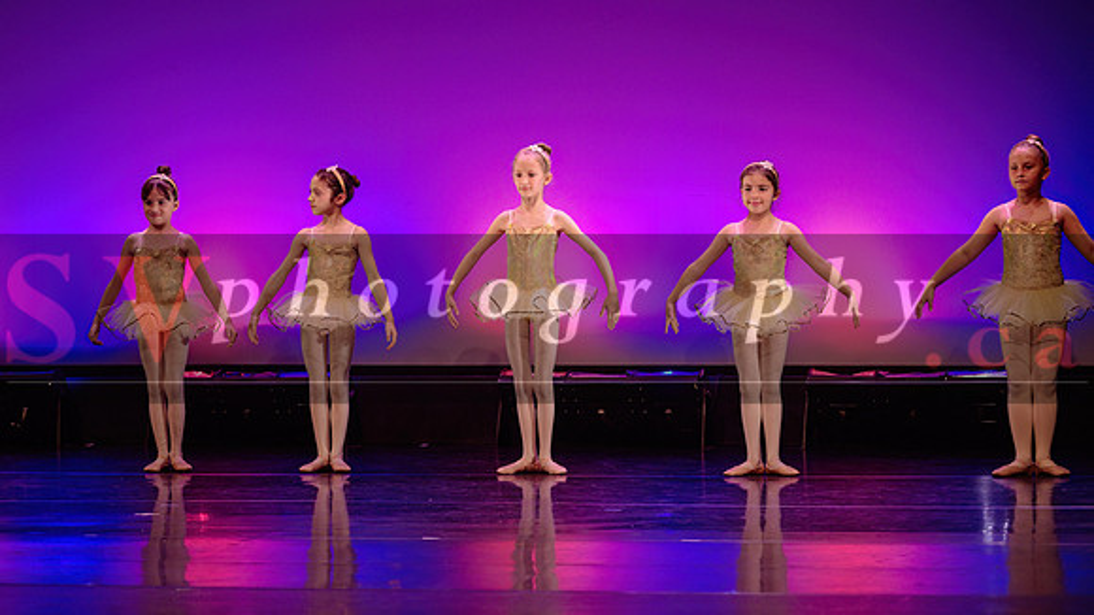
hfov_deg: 15.2
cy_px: 268
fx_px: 4105
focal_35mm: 142
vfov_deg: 8.6
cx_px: 482
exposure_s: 1/250
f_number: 2.8
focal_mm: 120
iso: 1600
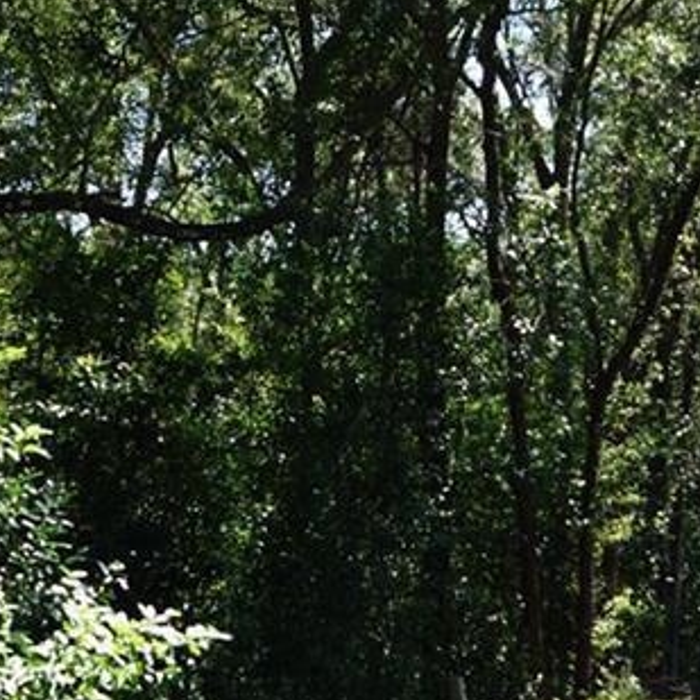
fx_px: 1739
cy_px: 398
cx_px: 492
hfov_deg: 22.6
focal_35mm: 76
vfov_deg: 22.7
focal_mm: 18
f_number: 5.6
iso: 100
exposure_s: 1/80
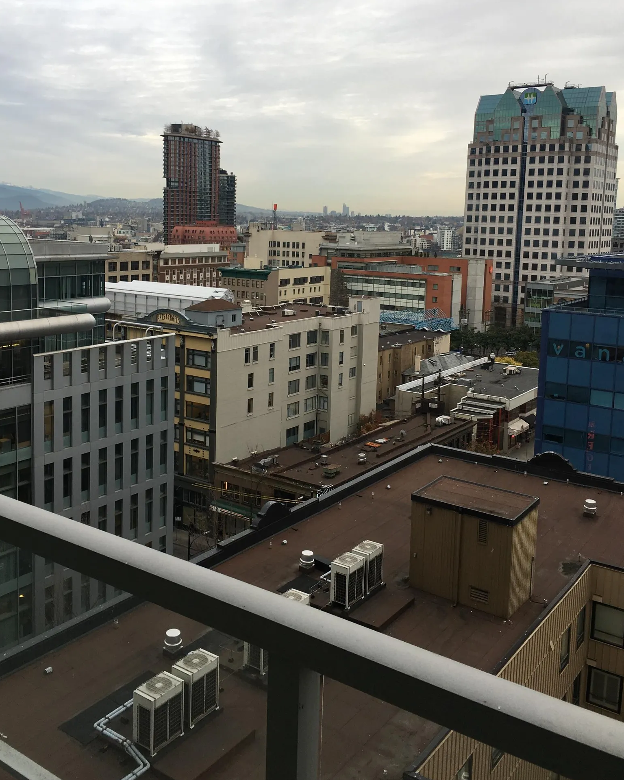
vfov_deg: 52.6
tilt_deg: -5.5
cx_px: 279
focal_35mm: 34
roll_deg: -1.7
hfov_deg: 43.3
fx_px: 785
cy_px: 322
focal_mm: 4.15
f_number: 2.2
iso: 25
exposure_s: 1/154
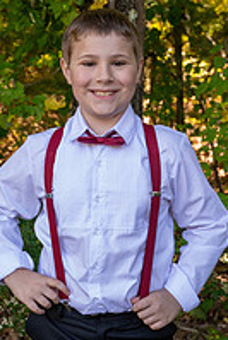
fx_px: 834
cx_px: 104
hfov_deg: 15.6
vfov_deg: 23.1
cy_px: 154
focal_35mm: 88
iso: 900
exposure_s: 1/200
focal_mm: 39
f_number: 4.5
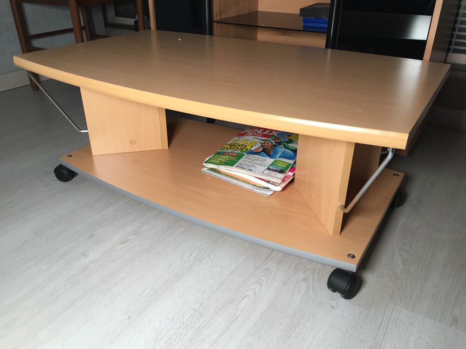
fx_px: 390
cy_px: 174
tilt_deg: -28.9
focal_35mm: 29
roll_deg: +0.9
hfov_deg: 61.7
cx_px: 233
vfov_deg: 48.2
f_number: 2.2
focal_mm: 4.15
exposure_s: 1/33
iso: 80
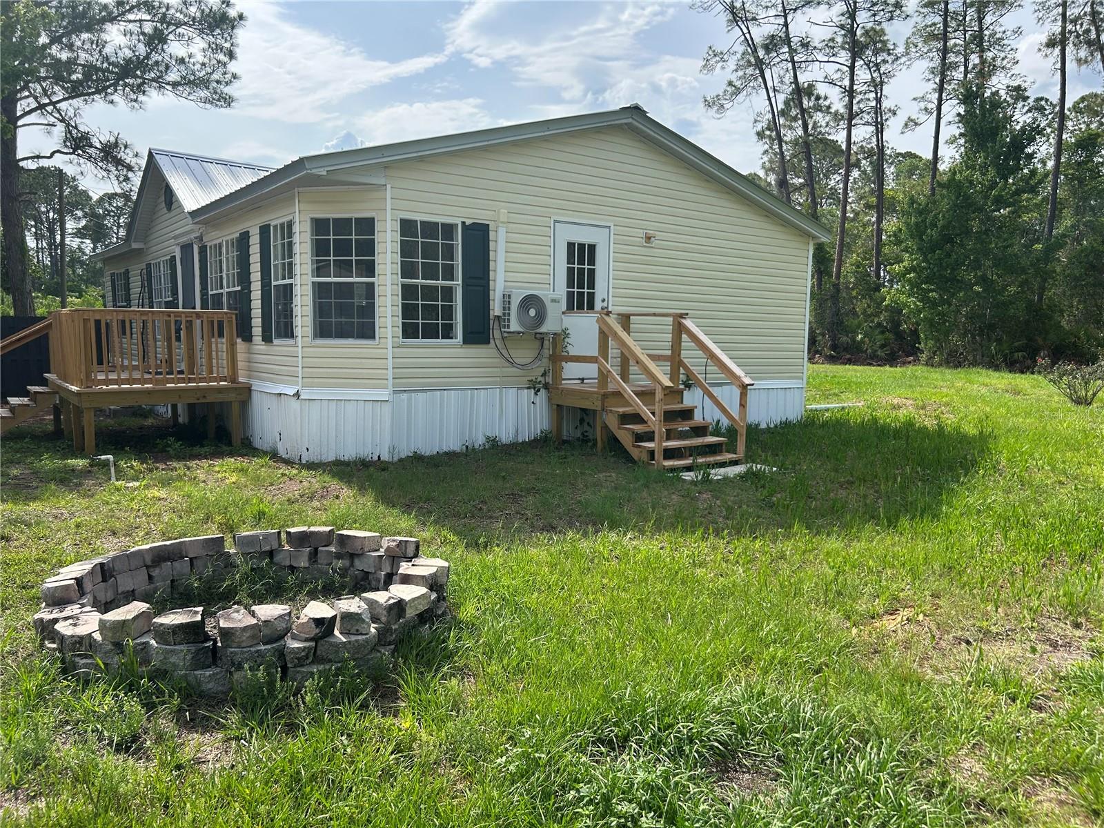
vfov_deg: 53.1
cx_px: 552
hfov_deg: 67.3
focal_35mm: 26
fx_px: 829
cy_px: 414
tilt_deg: -6.9
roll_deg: -0.6
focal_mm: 5.7
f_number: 1.5
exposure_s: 1/2915
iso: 50
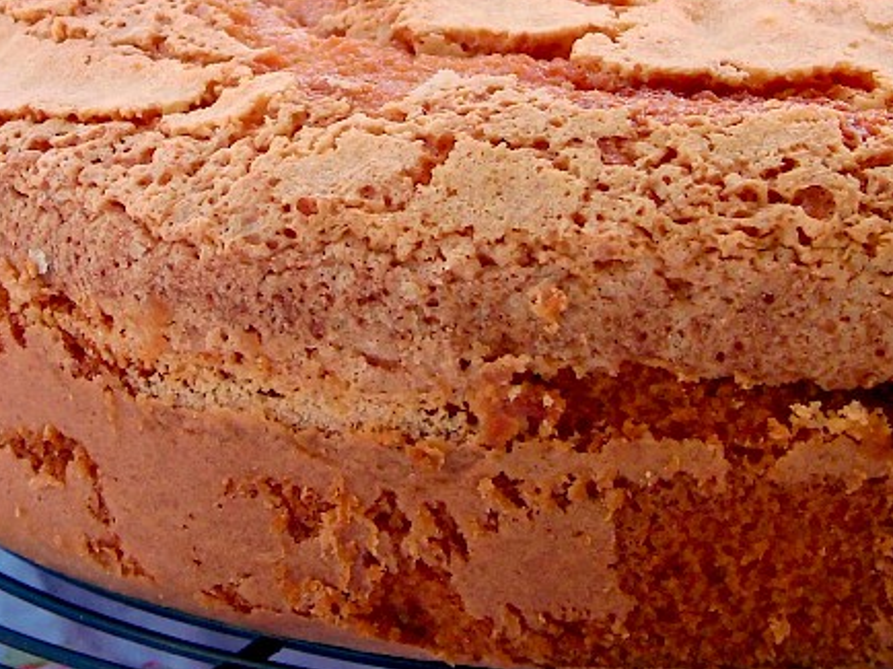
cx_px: 307
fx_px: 2862
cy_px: 39
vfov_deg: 13.2
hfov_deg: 17.7
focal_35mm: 111
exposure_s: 1/200
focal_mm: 8.3
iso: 100
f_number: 3.4
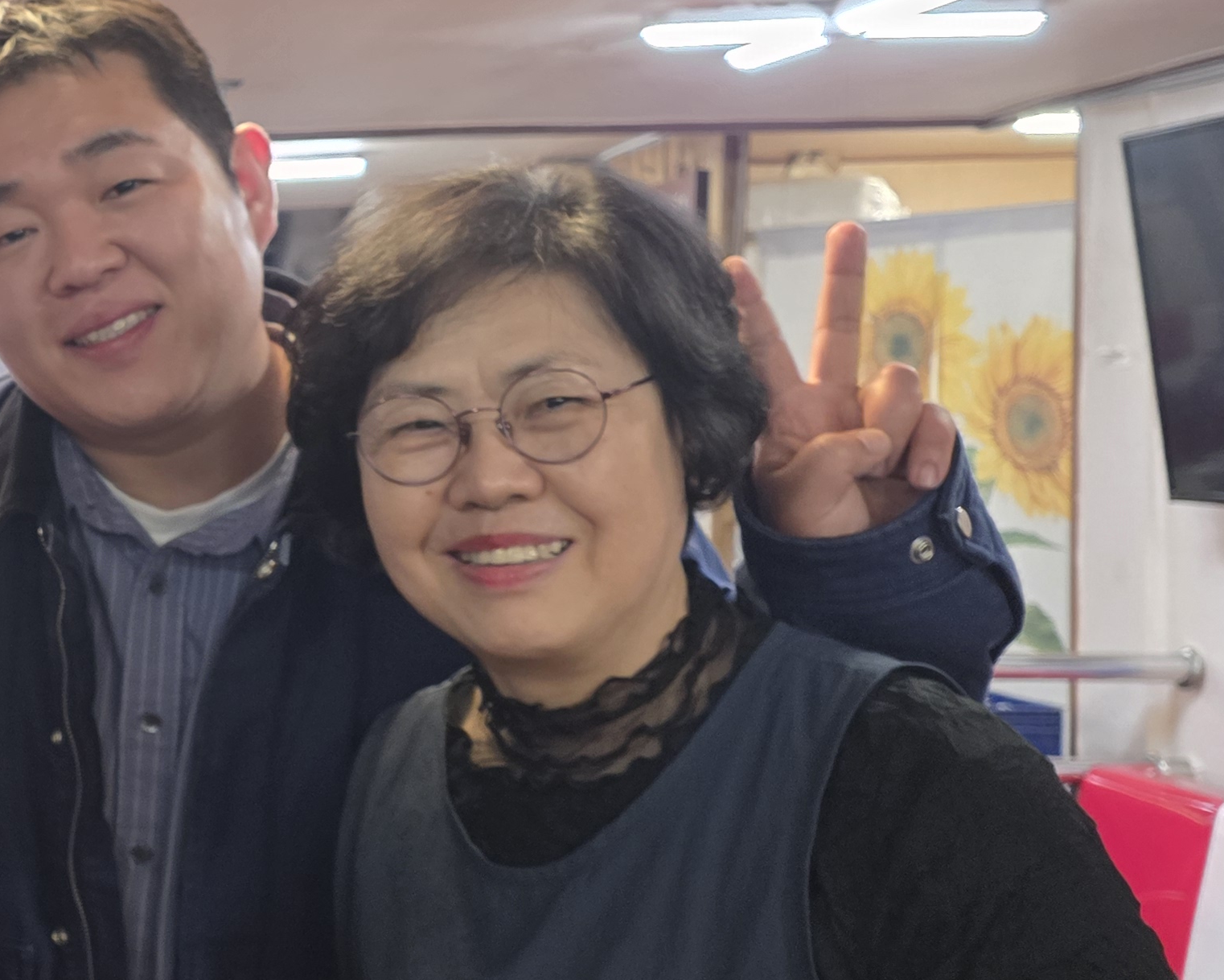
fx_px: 2138
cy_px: 510
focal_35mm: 59
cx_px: -338
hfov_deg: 27.2
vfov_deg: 25.8
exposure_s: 1/120
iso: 400
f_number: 1.7
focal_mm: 6.3
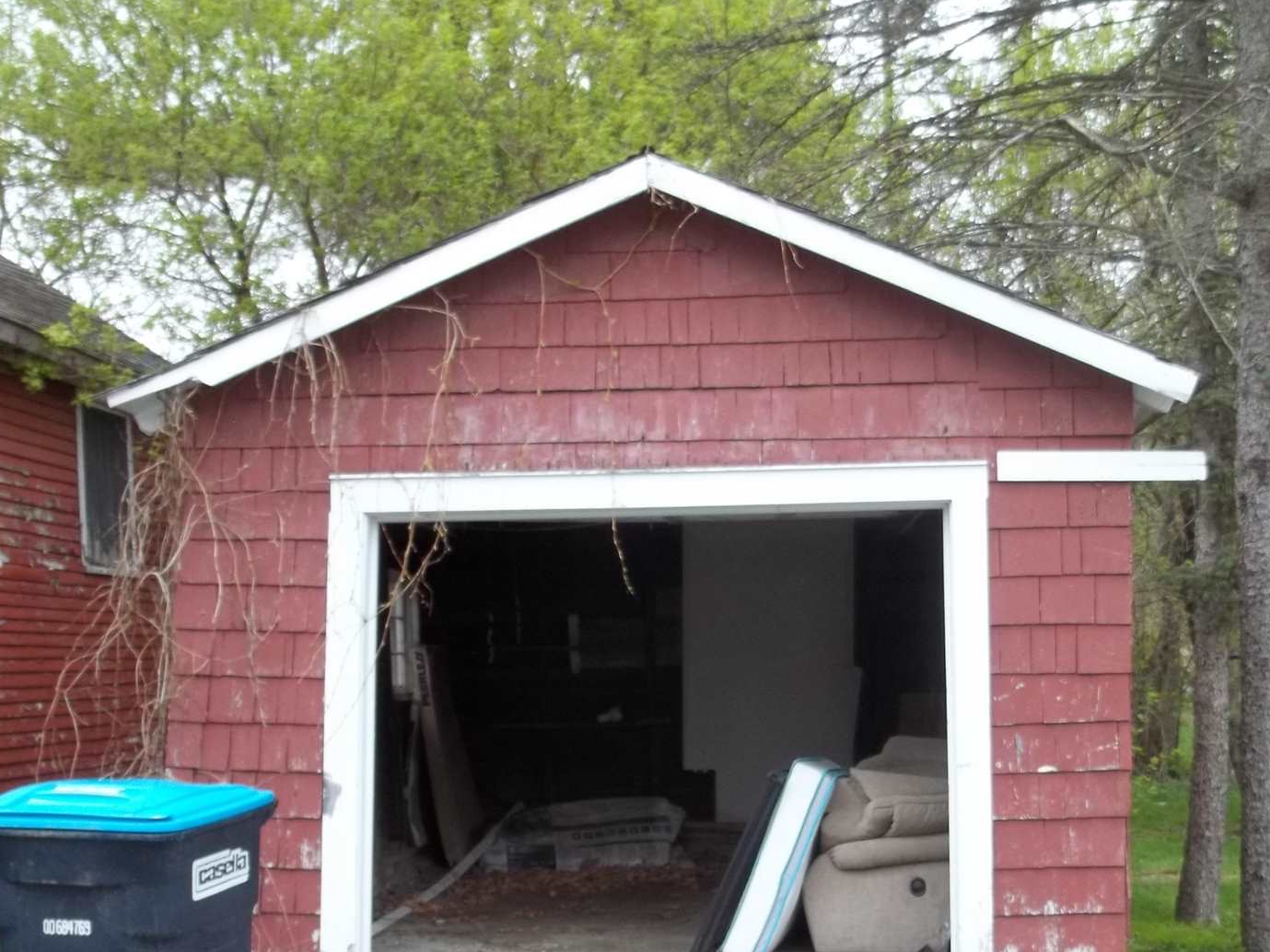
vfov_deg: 29.4
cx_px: 818
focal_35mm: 49
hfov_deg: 38.6
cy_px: 658
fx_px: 1798
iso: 64
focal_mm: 5.9
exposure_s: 1/100
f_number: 3.3
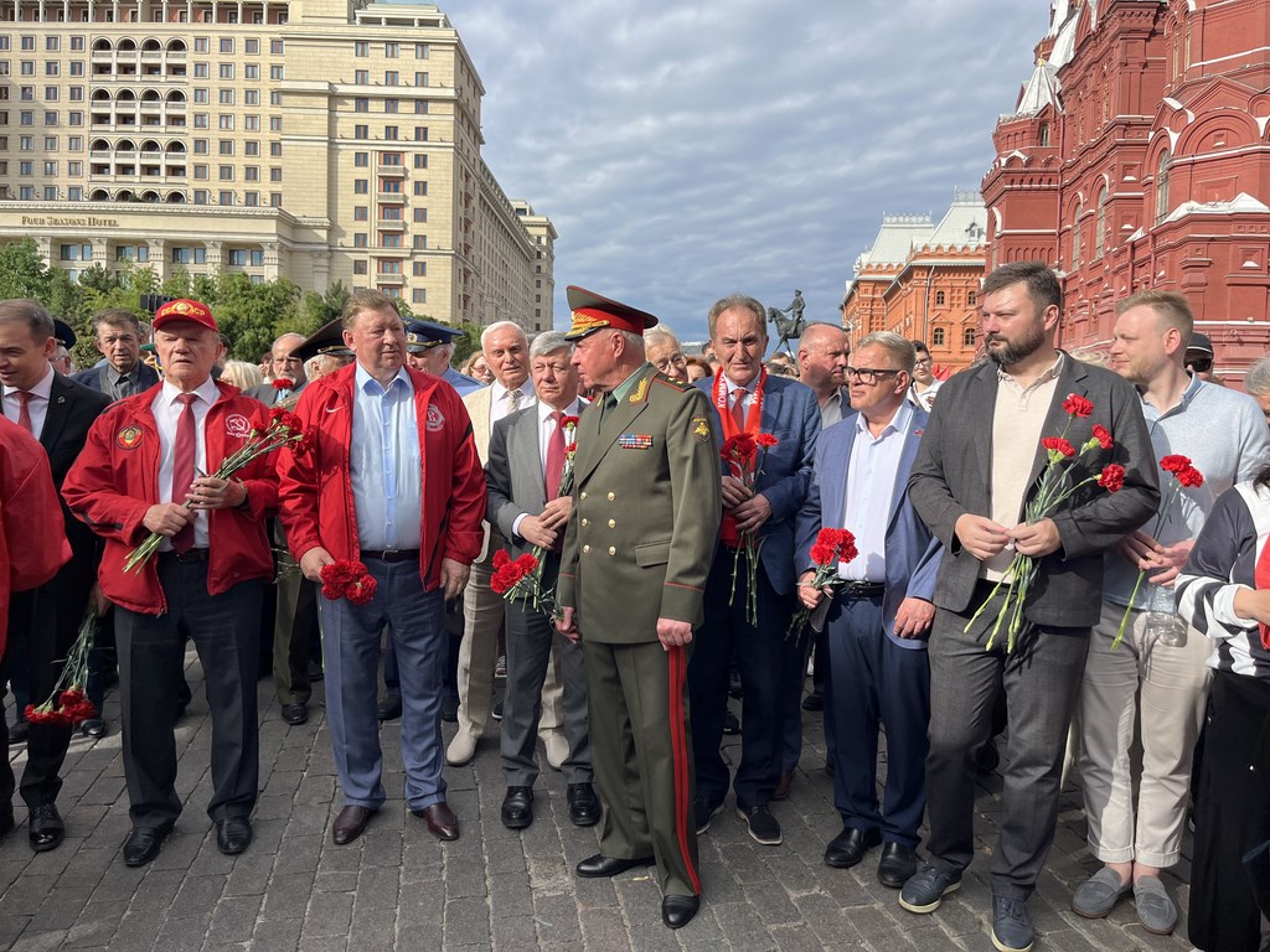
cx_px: 635
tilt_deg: -3.3
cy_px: 476
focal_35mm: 26
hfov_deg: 67.3
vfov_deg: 53.1
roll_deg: -1.3
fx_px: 954
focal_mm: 5.1
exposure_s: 1/2062
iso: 50
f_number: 1.6
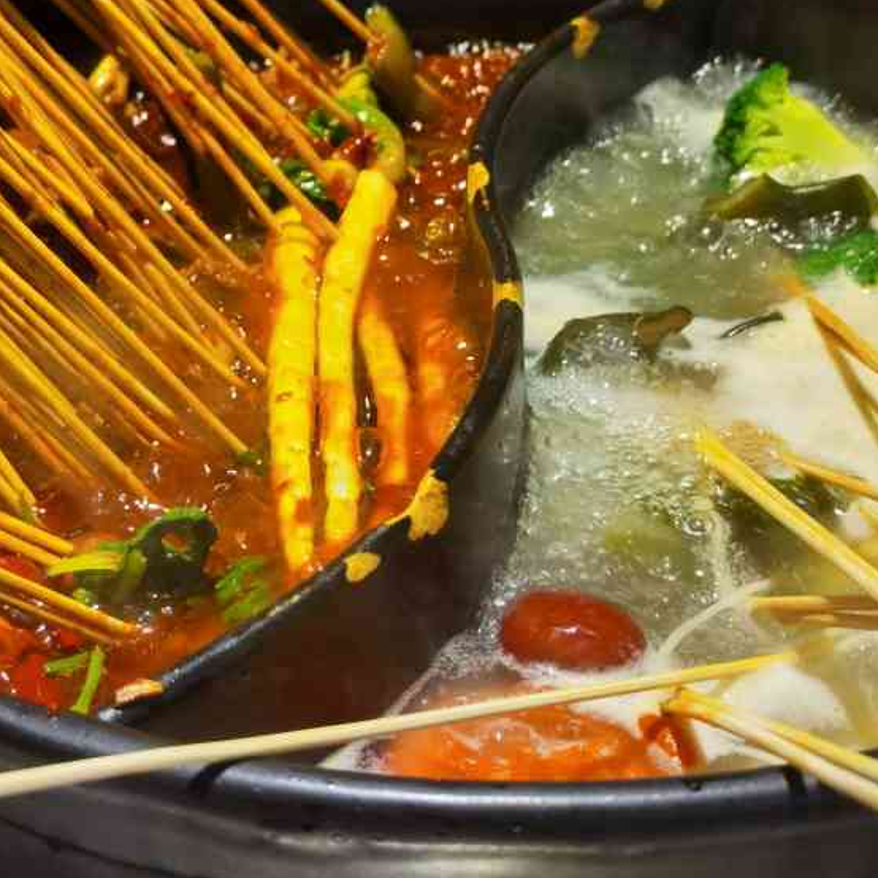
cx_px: 425
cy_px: 278
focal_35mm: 70
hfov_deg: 24.7
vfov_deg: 24.5
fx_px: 2009
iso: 50
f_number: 1.9
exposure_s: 1/227
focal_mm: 6.71
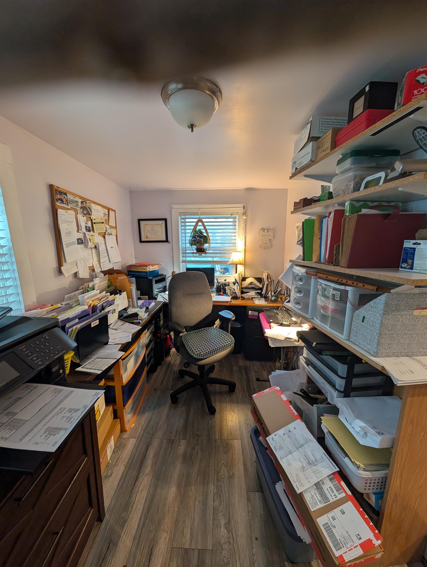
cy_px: 284
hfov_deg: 94.6
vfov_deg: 110.5
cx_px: 214
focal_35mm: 12
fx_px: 197
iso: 61
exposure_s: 1/40
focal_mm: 2.02
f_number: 1.7
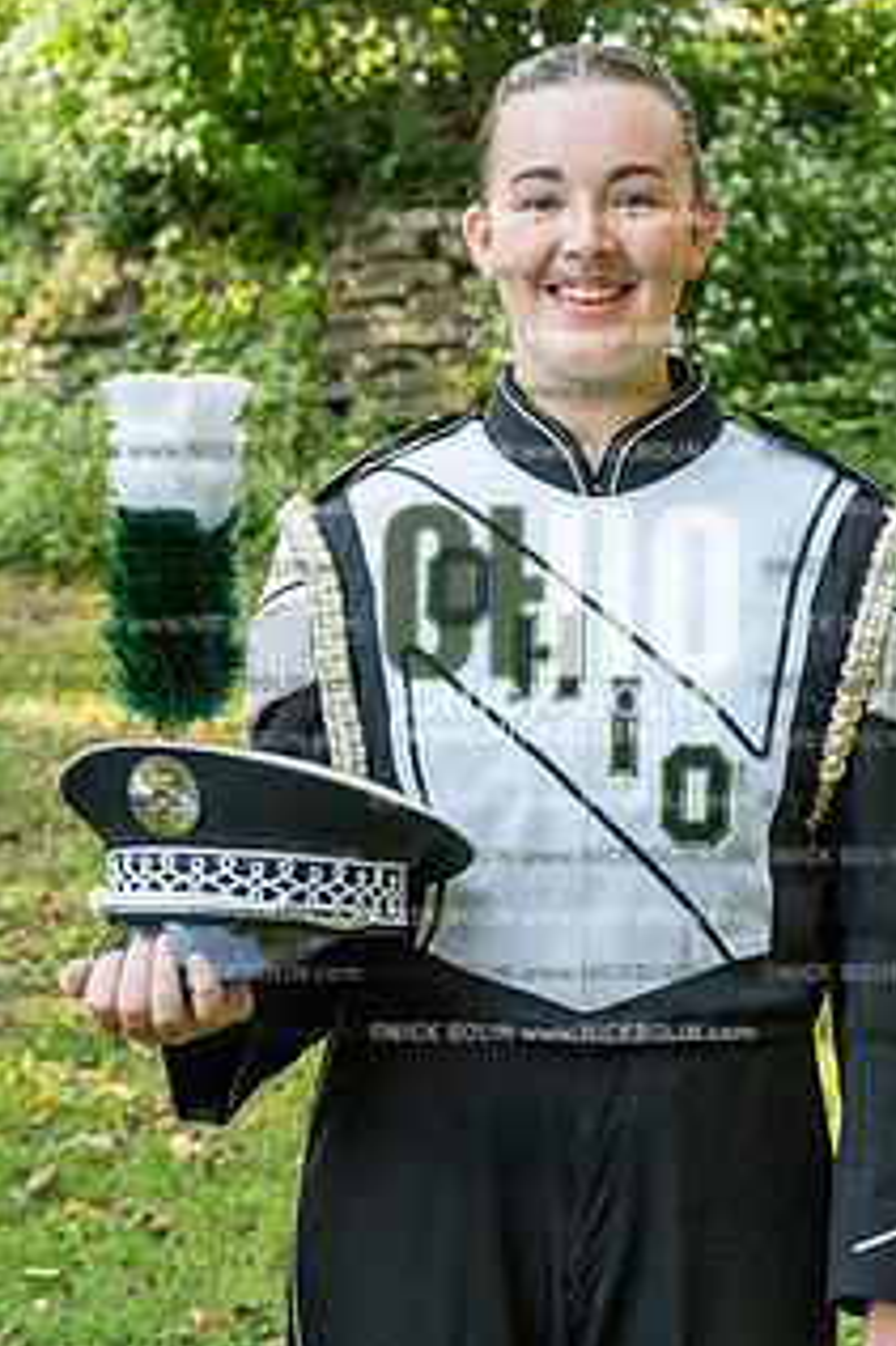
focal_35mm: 71
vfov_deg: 28.5
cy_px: 624
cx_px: 561
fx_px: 2653
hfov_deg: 19.1
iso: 1250
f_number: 5.6
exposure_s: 1/800
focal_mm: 50
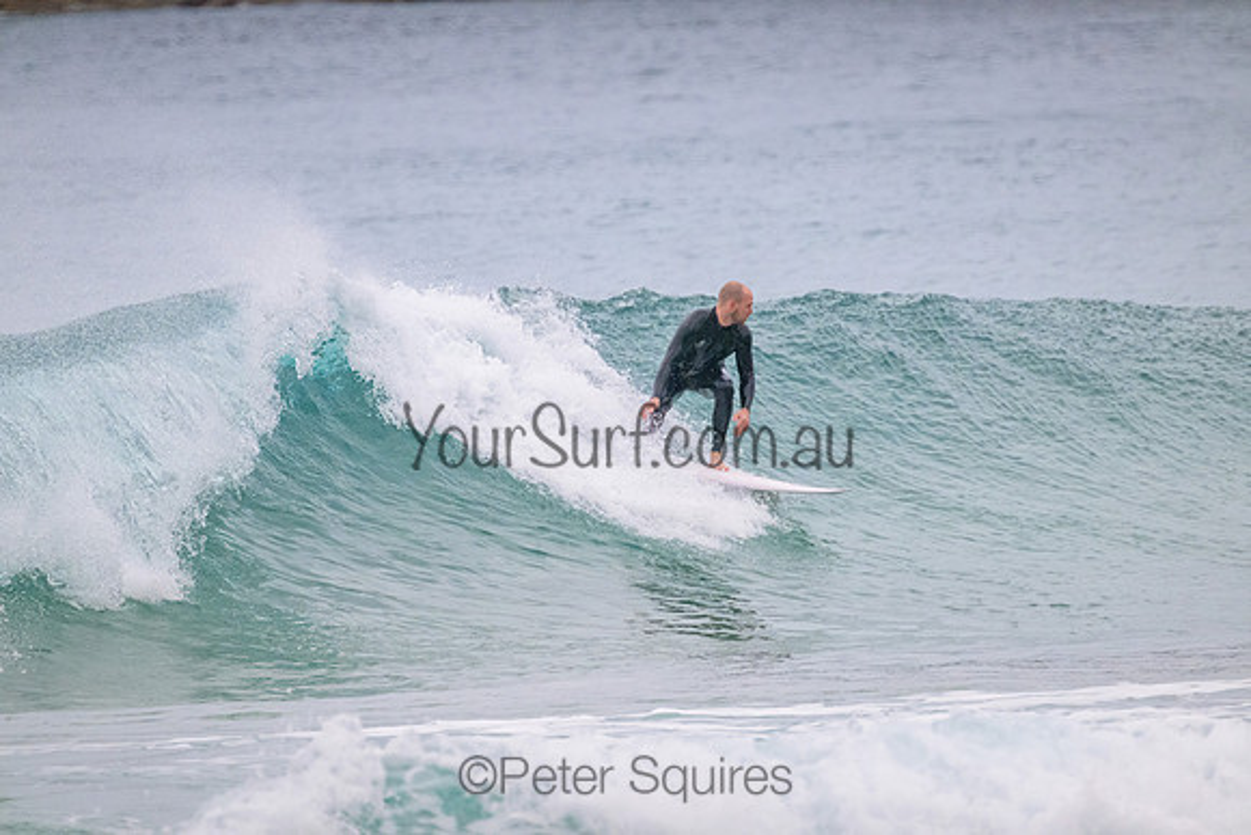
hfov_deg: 2.6
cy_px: 418
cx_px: 626
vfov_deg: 1.7
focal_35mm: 800
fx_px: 27805
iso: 4000
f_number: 11
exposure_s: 1/1250
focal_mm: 800
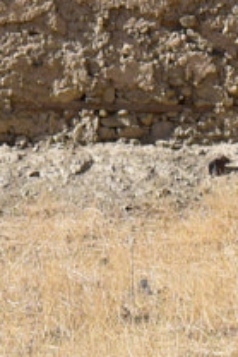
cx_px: -40
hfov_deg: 4.8
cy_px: -822
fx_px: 2849
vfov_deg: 6.4
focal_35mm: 288
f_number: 11
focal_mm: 25
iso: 280
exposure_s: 1/500
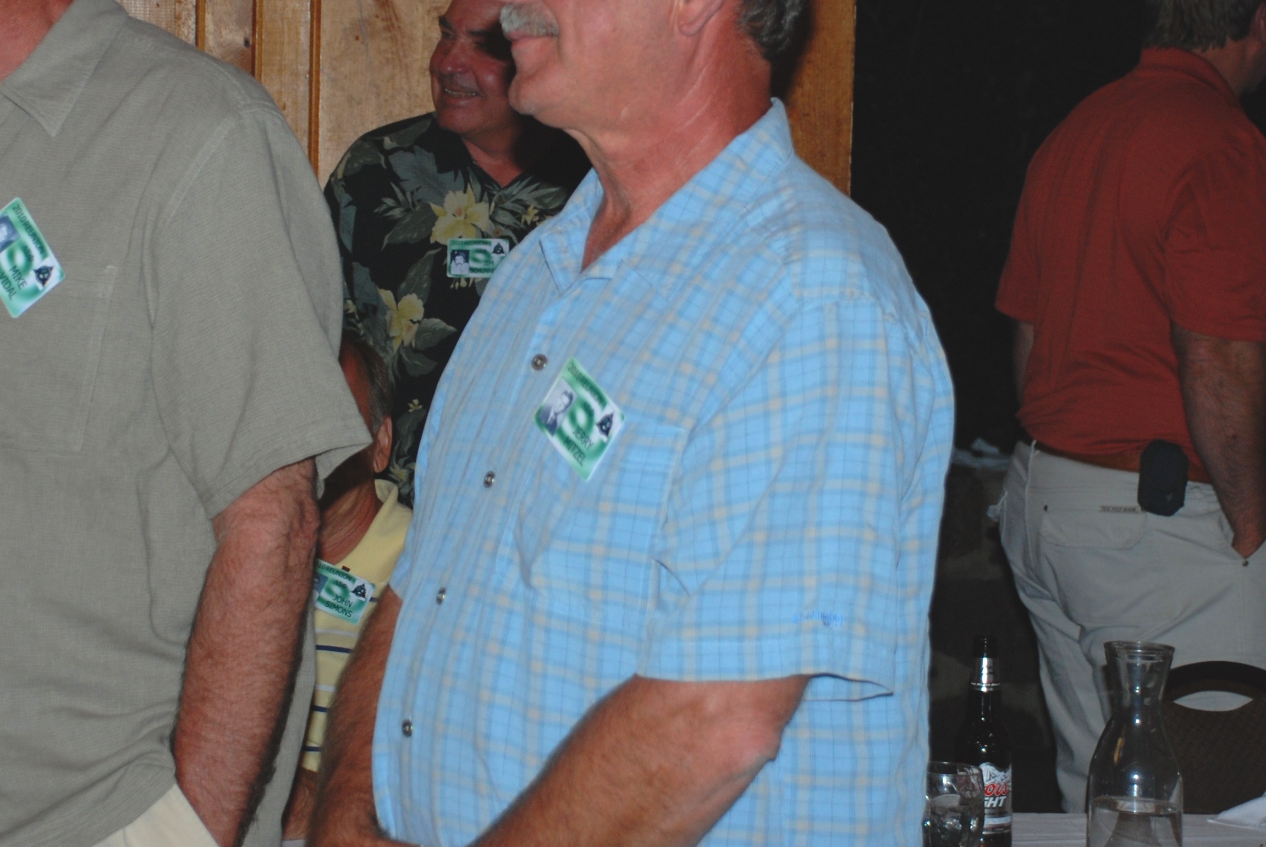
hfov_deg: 18.4
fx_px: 3908
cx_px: 542
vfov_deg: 12.3
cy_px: 221
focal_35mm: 111
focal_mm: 44
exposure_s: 1/60
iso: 200
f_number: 4.8
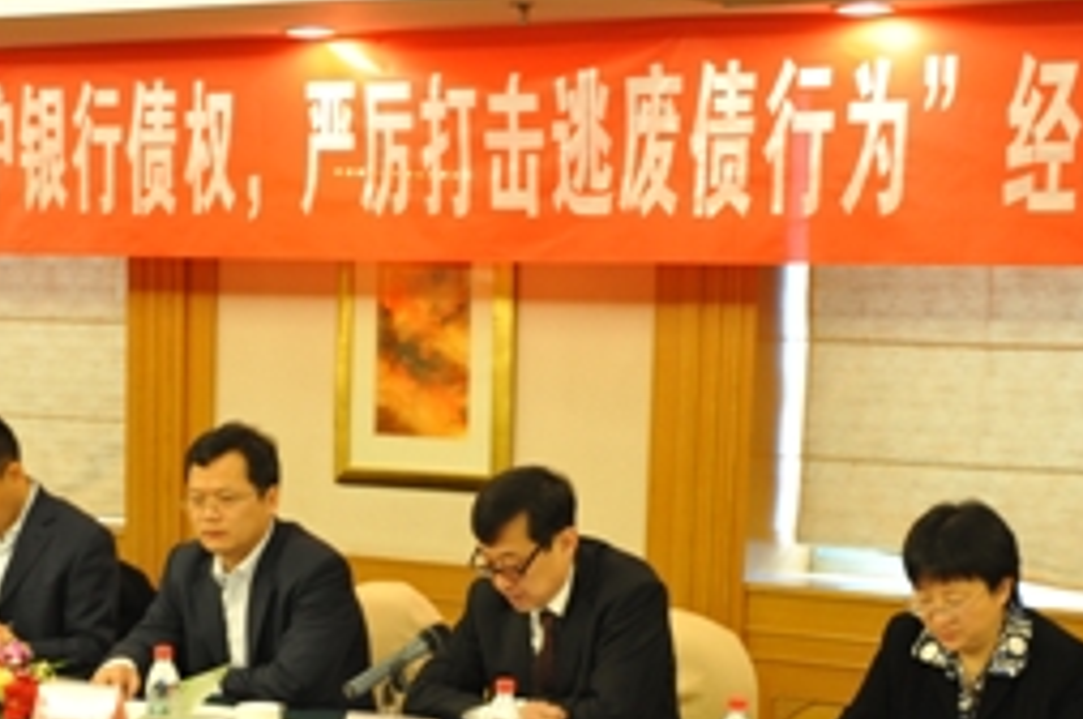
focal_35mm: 90
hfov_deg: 22.6
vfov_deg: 15.0
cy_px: 674
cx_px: 398
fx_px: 2704
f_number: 2.8
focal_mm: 38
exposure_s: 1/25
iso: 800
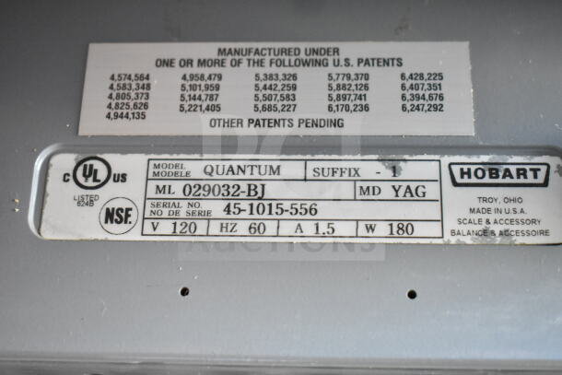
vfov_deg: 23.8
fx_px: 890
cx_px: 281
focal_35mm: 57
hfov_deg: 35.0
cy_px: 188
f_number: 4.8
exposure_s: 1/60
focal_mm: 38
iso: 6400
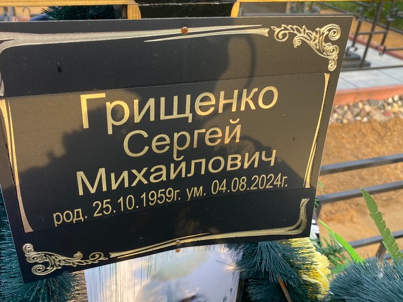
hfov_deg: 55.3
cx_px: 188
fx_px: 384
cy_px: 161
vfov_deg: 42.9
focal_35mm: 33
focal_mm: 4.25
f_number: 1.8
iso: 40
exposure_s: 1/122
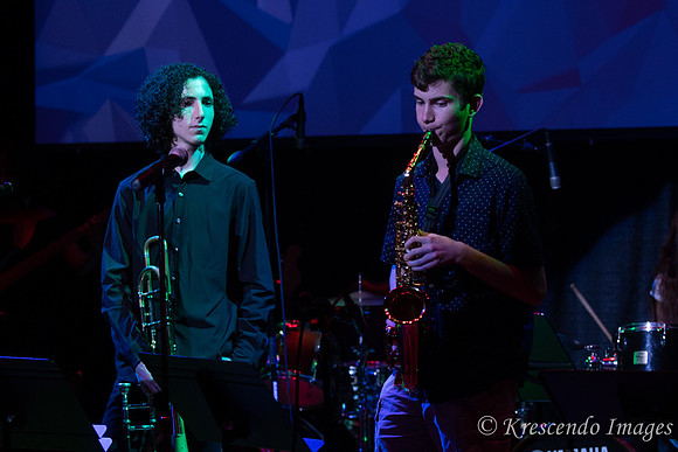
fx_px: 2260
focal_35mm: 120
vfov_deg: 11.4
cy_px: 226
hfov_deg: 17.1
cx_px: 339
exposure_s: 1/200
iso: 1600
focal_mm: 80
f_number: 2.8
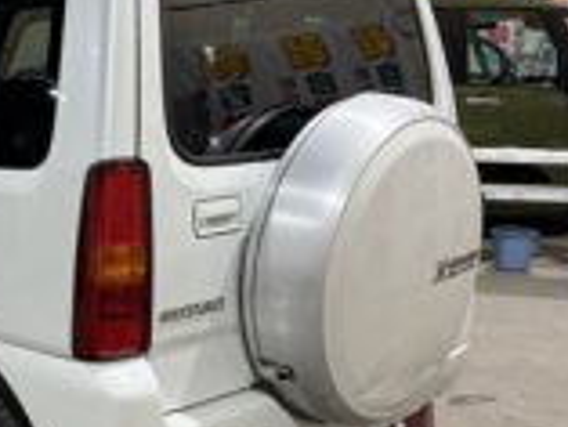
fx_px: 952
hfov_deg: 31.7
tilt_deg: -11.4
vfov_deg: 25.2
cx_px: 58
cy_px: 259
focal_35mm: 58
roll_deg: +0.9
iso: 80
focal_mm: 5.96
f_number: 1.6
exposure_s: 1/50
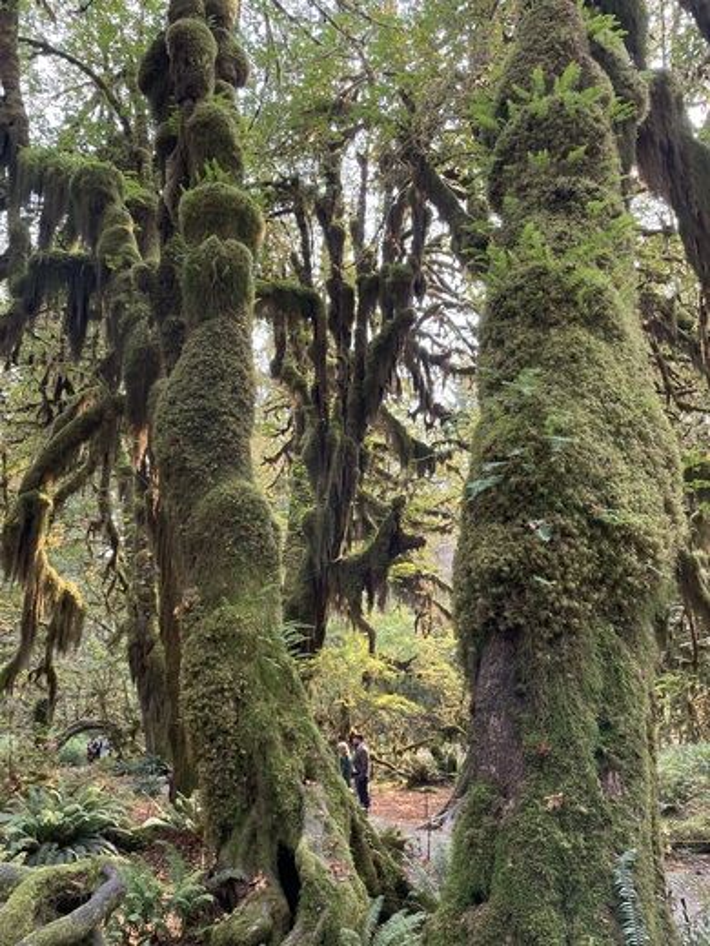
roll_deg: +1.9
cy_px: 473
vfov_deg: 67.3
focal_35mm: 26
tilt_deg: +18.7
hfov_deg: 53.1
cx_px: 355
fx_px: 711
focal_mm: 4.2
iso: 32
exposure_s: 1/181
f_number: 1.6
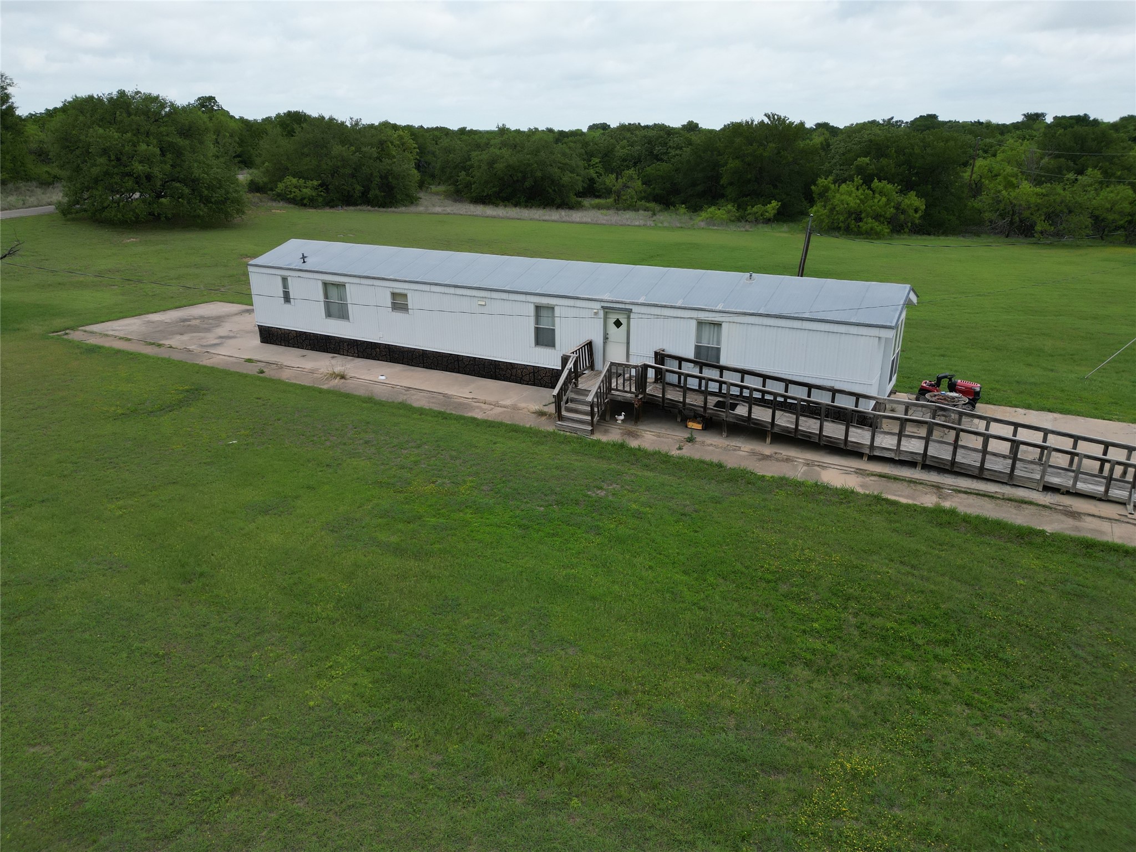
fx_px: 788
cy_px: 426
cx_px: 568
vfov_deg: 56.8
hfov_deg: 71.6
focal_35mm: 24
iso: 140
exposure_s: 1/2000
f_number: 1.7
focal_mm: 6.72
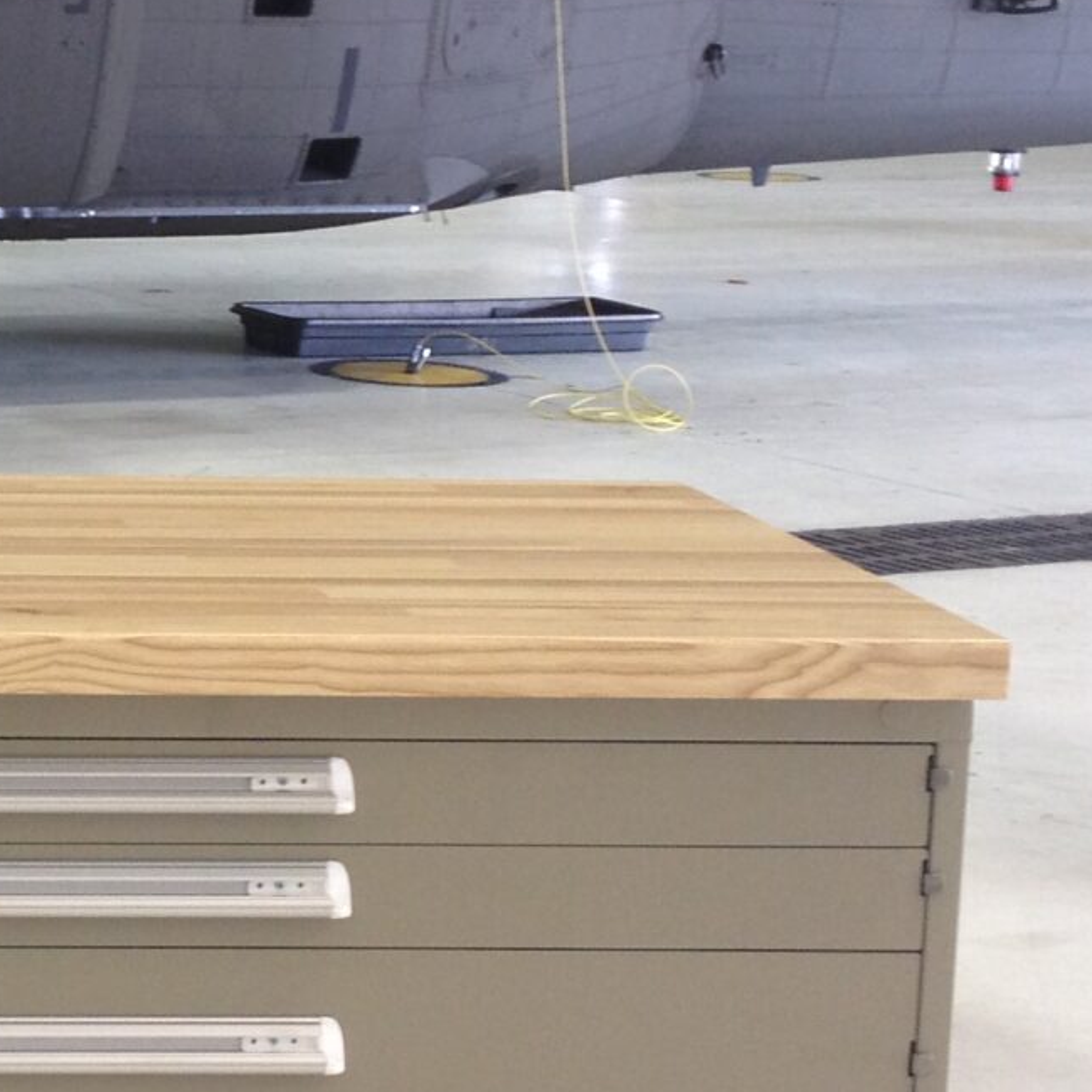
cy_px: 515
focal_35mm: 122
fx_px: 4354
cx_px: -293
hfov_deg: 13.8
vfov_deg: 14.3
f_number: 2.4
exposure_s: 1/22
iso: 50
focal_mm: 4.28
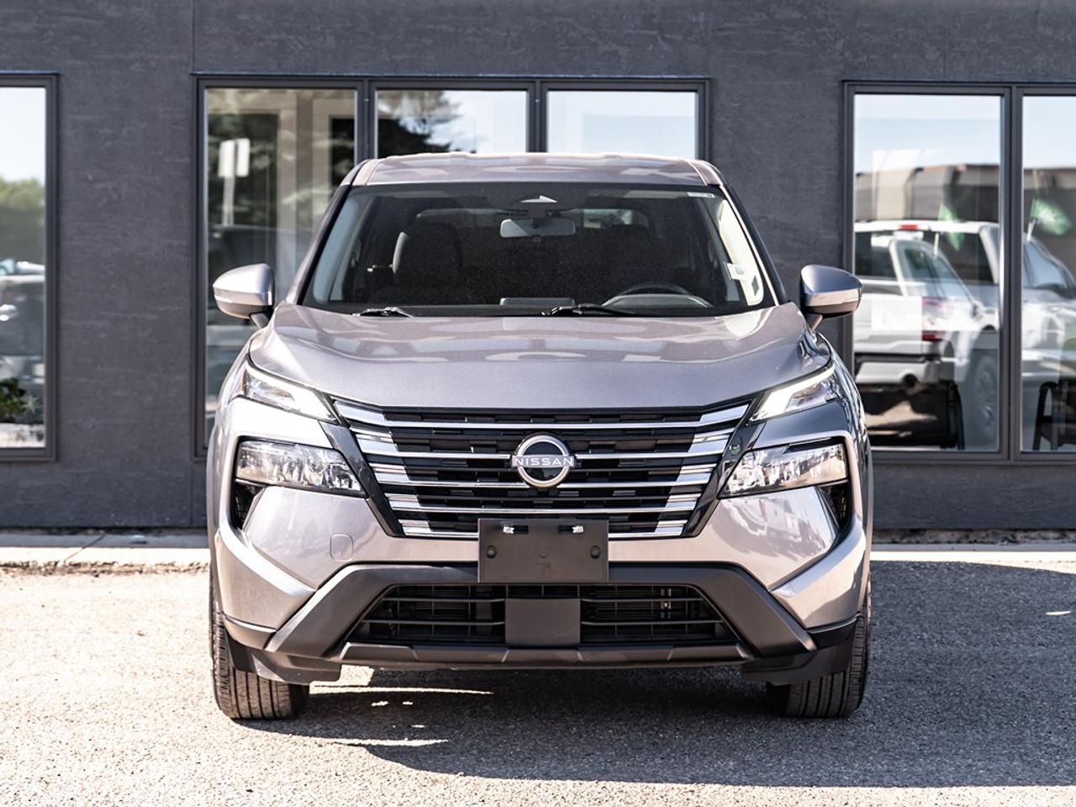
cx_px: 541
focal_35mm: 81
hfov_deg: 24.2
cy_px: 292
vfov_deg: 18.2
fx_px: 2513
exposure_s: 1/200
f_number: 4
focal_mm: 56
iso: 160
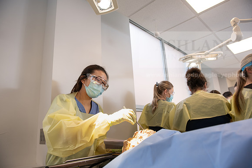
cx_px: 126
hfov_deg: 73.7
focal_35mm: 24
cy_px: 84
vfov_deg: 53.2
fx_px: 168
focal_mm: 24
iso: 400
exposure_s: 1/200
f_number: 4
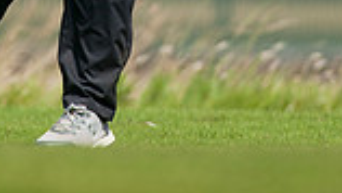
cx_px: 97
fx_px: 10496
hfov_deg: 1.9
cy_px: -202
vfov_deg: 1.1
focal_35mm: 1157
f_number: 6.3
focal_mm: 300
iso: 200
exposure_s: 1/3200
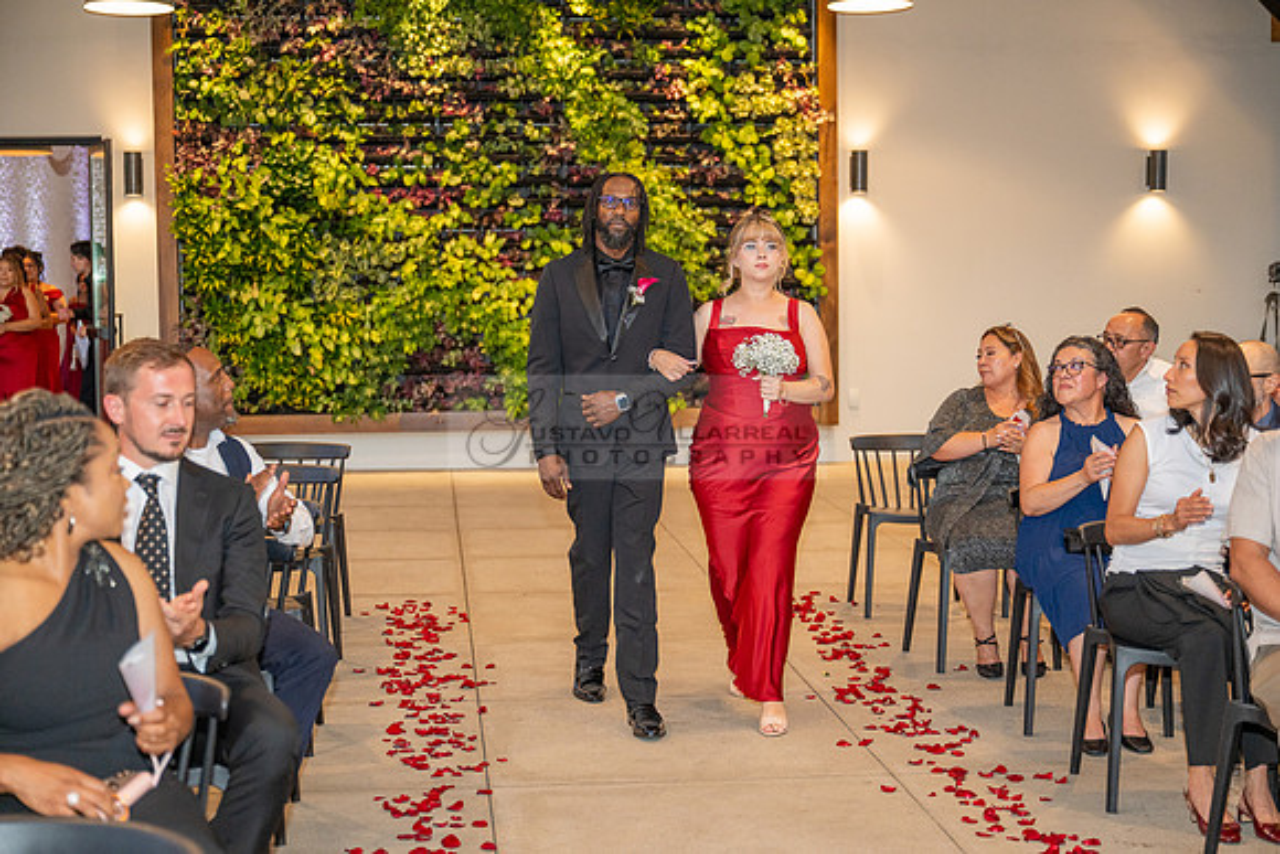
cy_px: 427
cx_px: 640
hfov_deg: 35.0
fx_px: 2027
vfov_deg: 23.8
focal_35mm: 57
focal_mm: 57
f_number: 2.8
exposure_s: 1/200
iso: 1000
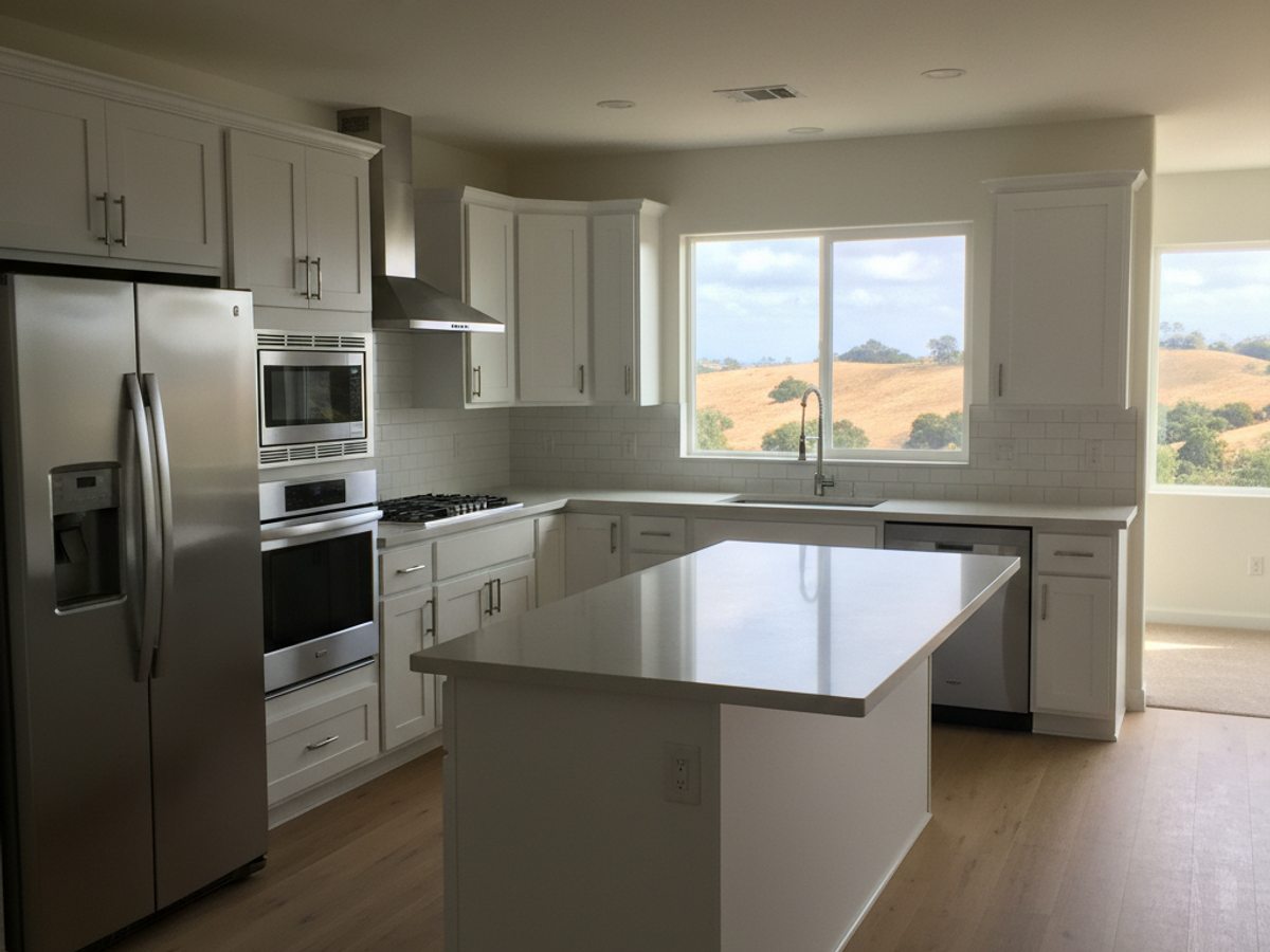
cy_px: 476
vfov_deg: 53.1
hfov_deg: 67.3
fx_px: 954
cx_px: 635
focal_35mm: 26
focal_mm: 5.7
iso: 882
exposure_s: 1/658
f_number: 1.6
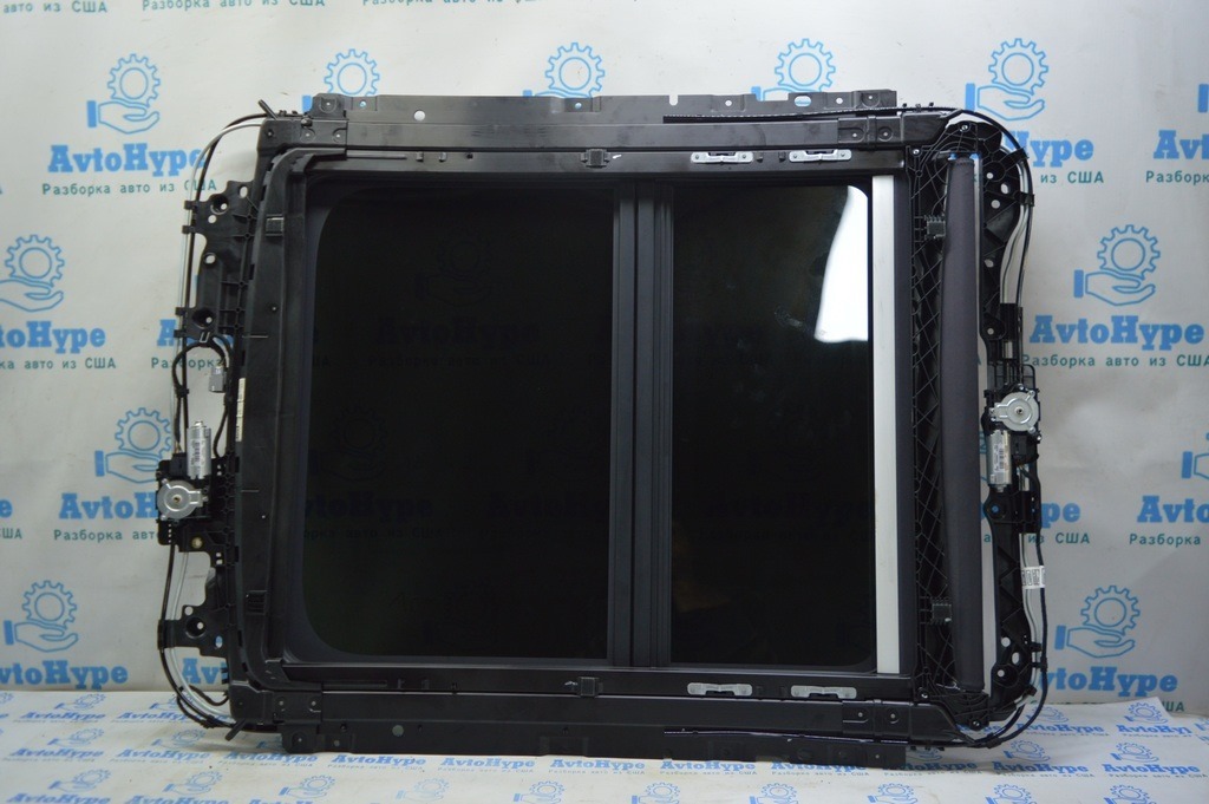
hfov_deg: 67.4
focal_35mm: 27
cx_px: 604
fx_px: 906
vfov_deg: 47.9
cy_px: 402
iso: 400
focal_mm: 18
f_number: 3.5
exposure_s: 1/50
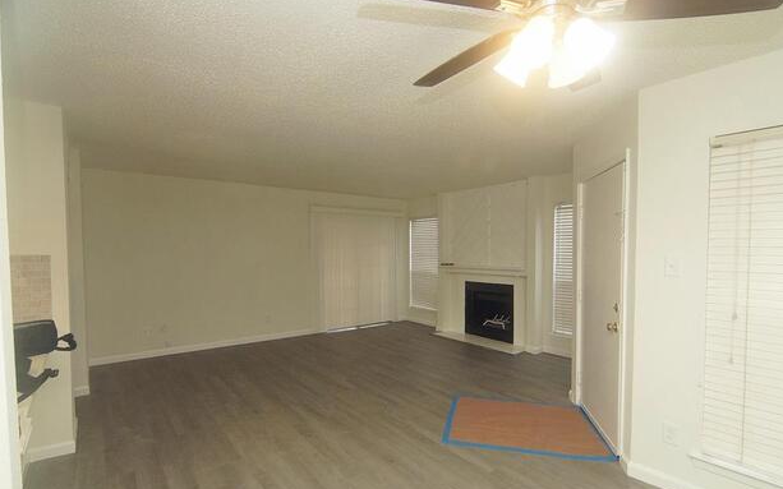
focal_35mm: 18
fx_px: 374
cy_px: 265
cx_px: 399
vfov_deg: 66.3
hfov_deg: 92.6
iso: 800
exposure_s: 1/60
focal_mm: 11
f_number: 6.3
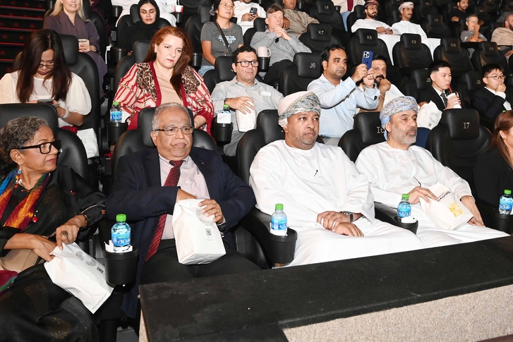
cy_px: 121
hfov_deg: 57.0
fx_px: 470
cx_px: 290
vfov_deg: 39.6
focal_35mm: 33
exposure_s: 1/125
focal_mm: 24
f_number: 5.6
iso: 5000
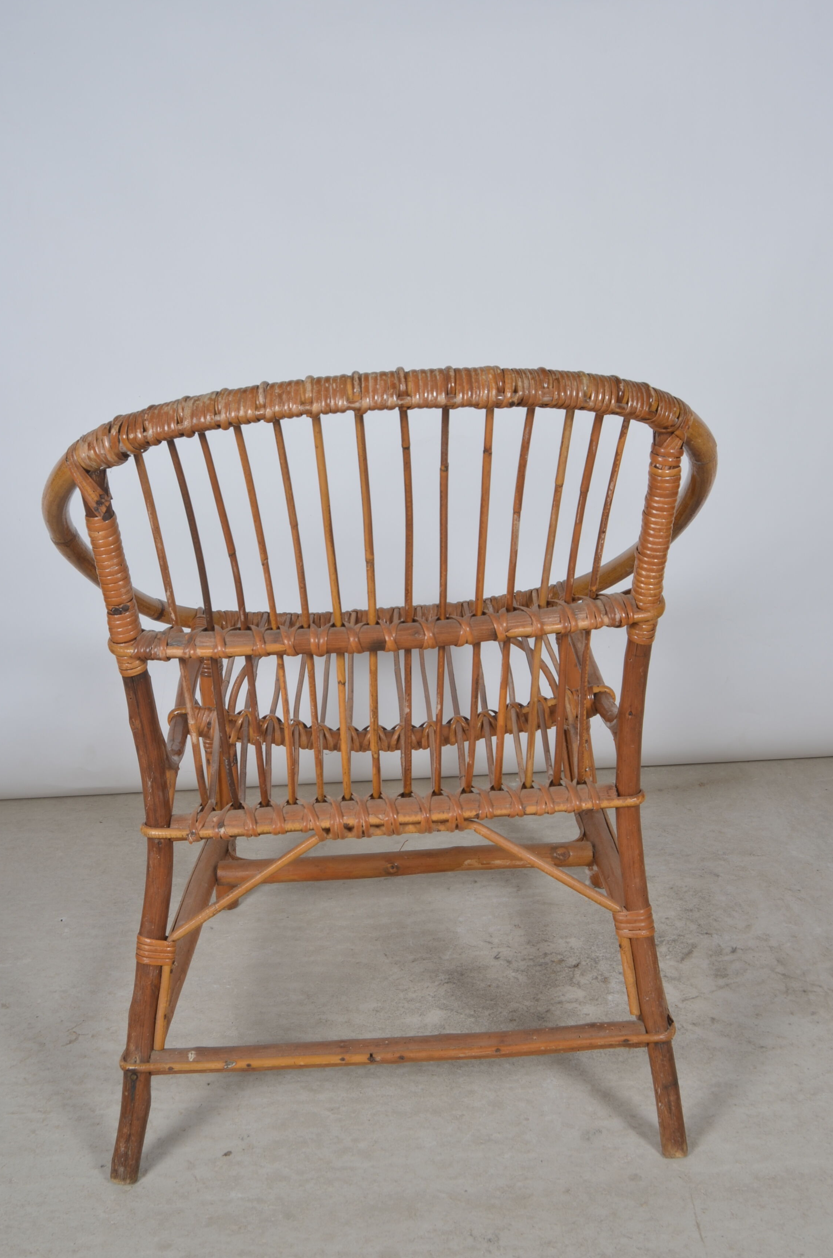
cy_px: 630
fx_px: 1360
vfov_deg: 49.6
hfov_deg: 34.1
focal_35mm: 39
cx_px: 417
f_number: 14
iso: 100
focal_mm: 24
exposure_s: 1/125
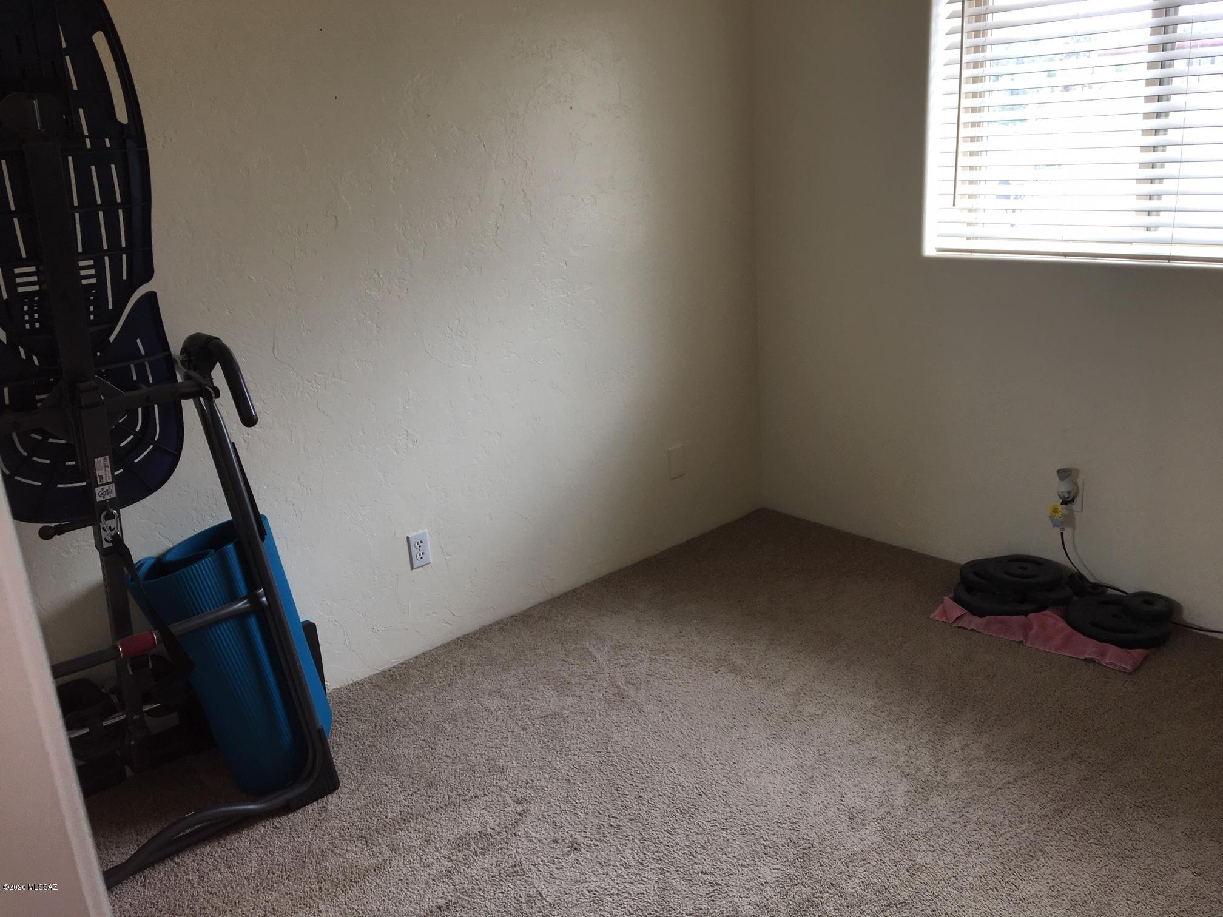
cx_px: 612
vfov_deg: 48.2
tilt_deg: -17.7
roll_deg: +4.7
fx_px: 1025
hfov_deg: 61.7
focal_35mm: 29
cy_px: 458
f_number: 2.2
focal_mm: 4.15
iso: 25
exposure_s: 1/58
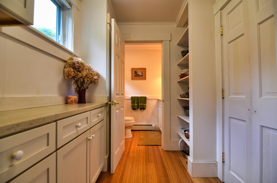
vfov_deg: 71.8
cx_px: 138
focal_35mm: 16
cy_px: 92
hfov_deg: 95.1
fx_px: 127
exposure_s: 1/60
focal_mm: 11
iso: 720
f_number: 4
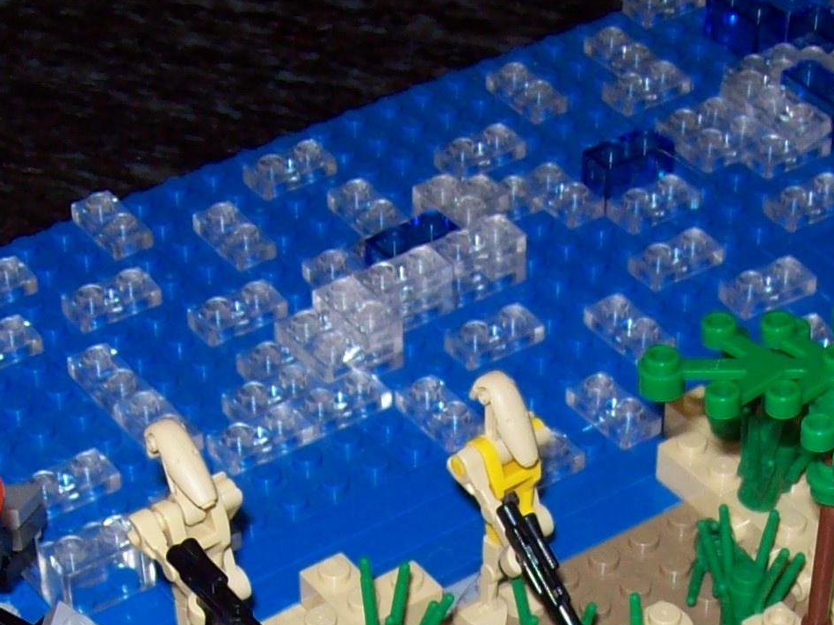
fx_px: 2601
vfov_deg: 13.0
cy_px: 920
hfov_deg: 18.2
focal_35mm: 108
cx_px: 466
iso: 80
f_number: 2.7
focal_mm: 6
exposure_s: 1/64
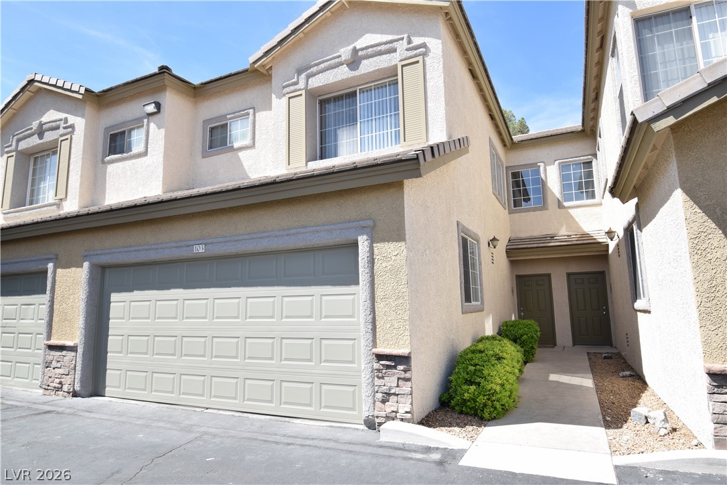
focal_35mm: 21
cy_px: 242
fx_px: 424
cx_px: 364
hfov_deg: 81.2
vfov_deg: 59.5
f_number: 11
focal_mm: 14
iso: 100
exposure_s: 1/60
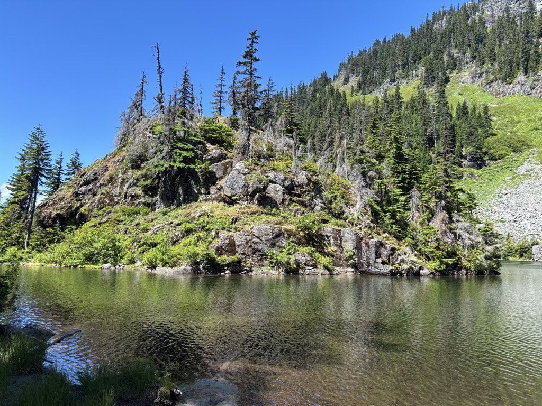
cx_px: 271
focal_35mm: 26
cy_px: 203
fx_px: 407
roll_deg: -1.2
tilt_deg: +6.1
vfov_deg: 53.1
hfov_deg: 67.3
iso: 50
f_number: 1.6
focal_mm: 5.96
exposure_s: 1/1016
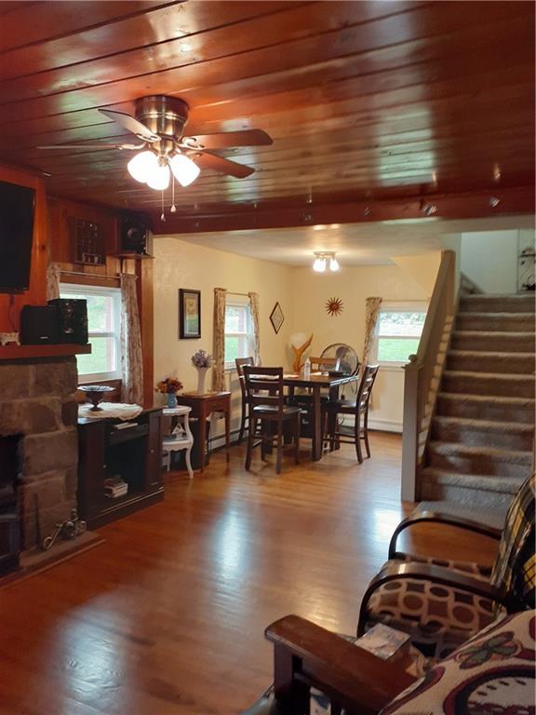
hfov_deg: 51.4
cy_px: 358
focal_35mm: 27
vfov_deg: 65.3
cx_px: 268
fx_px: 557
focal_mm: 3.6
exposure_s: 1/40
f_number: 1.9
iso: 250
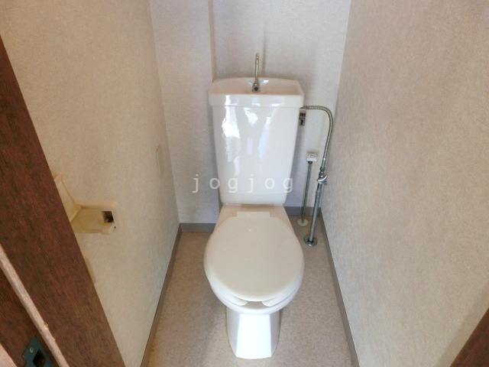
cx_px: 244
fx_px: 339
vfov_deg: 56.8
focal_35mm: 24
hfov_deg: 71.6
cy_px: 184
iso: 160
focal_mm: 4.24
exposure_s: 1/125
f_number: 3
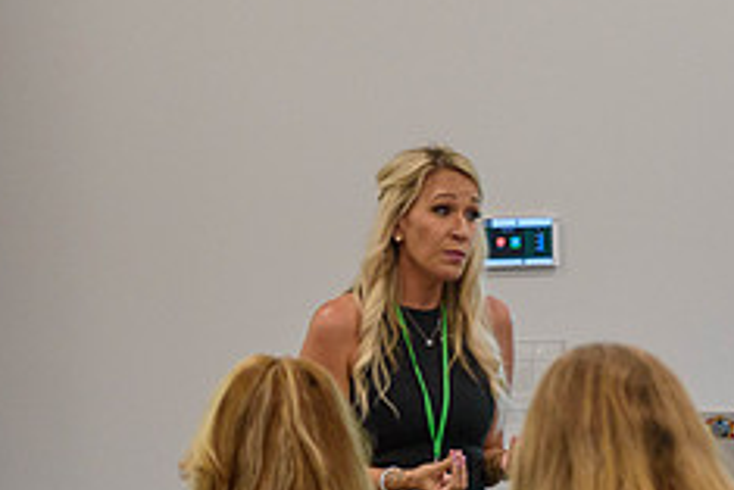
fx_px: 5284
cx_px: 159
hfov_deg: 7.9
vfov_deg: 5.3
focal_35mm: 259
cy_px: 579
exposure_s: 1/200
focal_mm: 70
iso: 800
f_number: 4.5
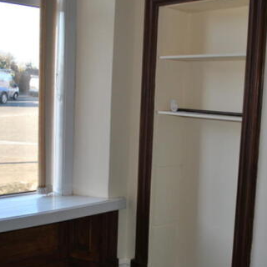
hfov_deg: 32.7
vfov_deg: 32.7
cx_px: 157
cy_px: 151
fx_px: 454
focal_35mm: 52
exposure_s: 1/125
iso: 125
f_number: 3.8
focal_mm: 20
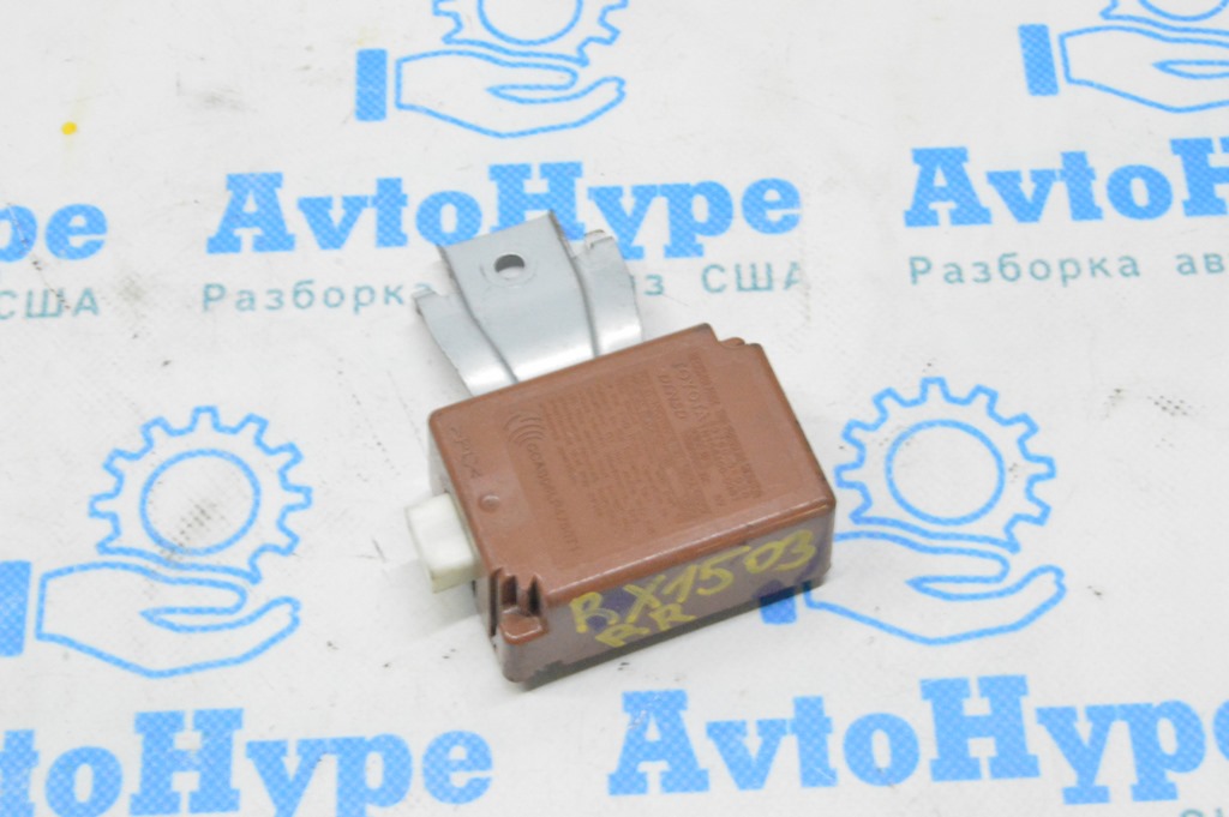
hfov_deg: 31.9
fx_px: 2149
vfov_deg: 21.5
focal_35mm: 63
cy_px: 408
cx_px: 614
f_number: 20
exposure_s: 1/15
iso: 6400
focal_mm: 42
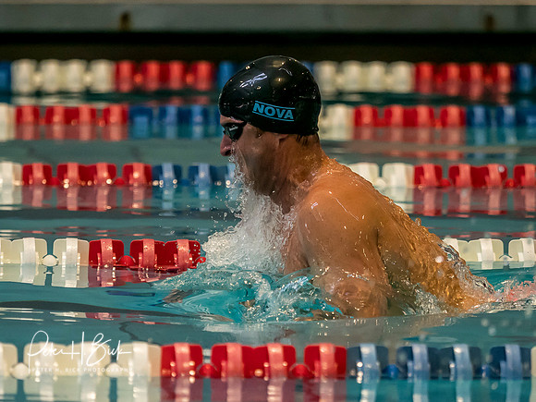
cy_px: 253
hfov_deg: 4.2
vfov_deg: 3.2
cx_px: 274
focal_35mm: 468
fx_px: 7248
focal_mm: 150
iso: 3200
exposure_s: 1/1000
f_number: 2.8
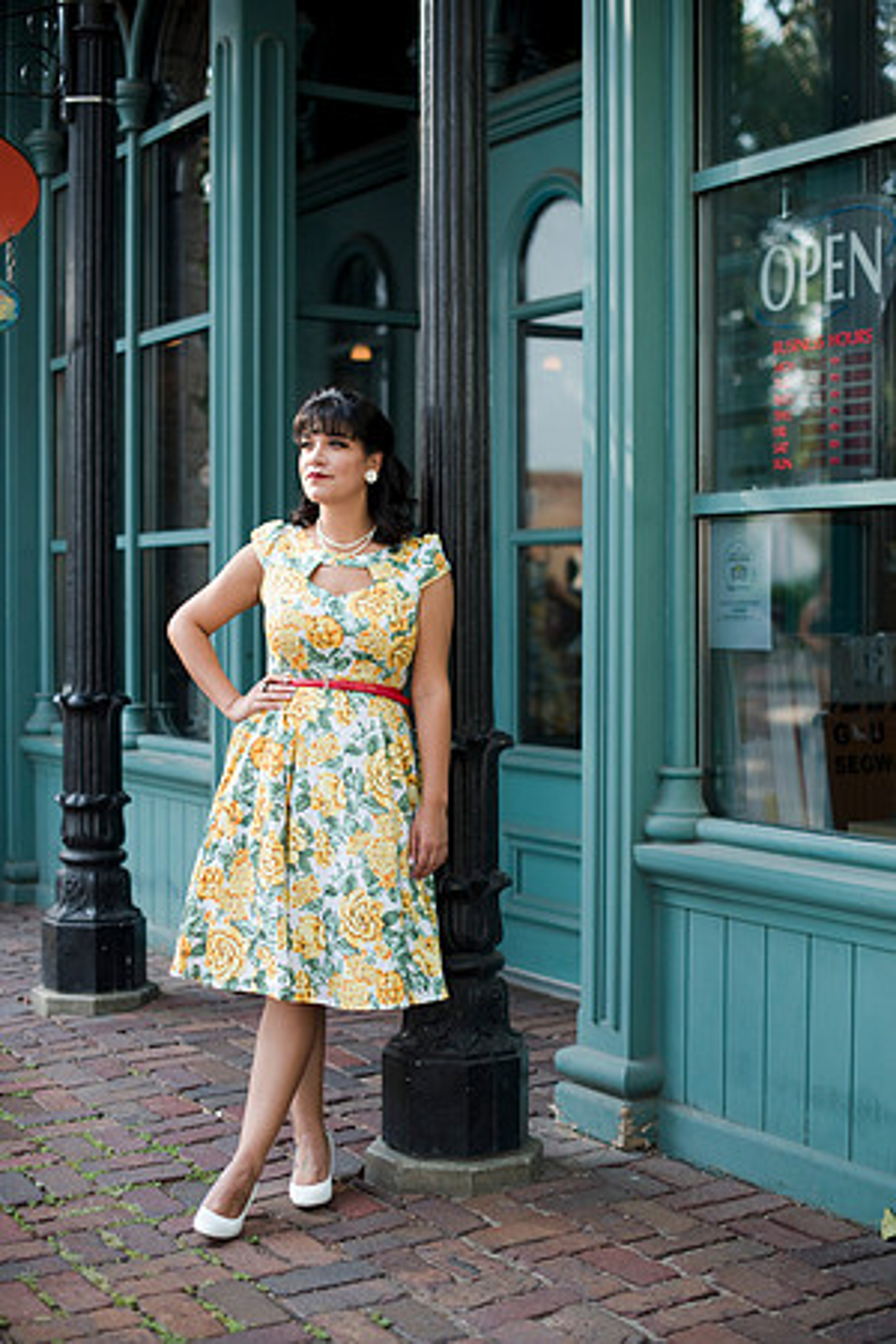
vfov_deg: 39.6
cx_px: 448
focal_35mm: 50
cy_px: 672
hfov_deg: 27.0
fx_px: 1867
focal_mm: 50
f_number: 2.2
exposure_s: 1/500
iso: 200
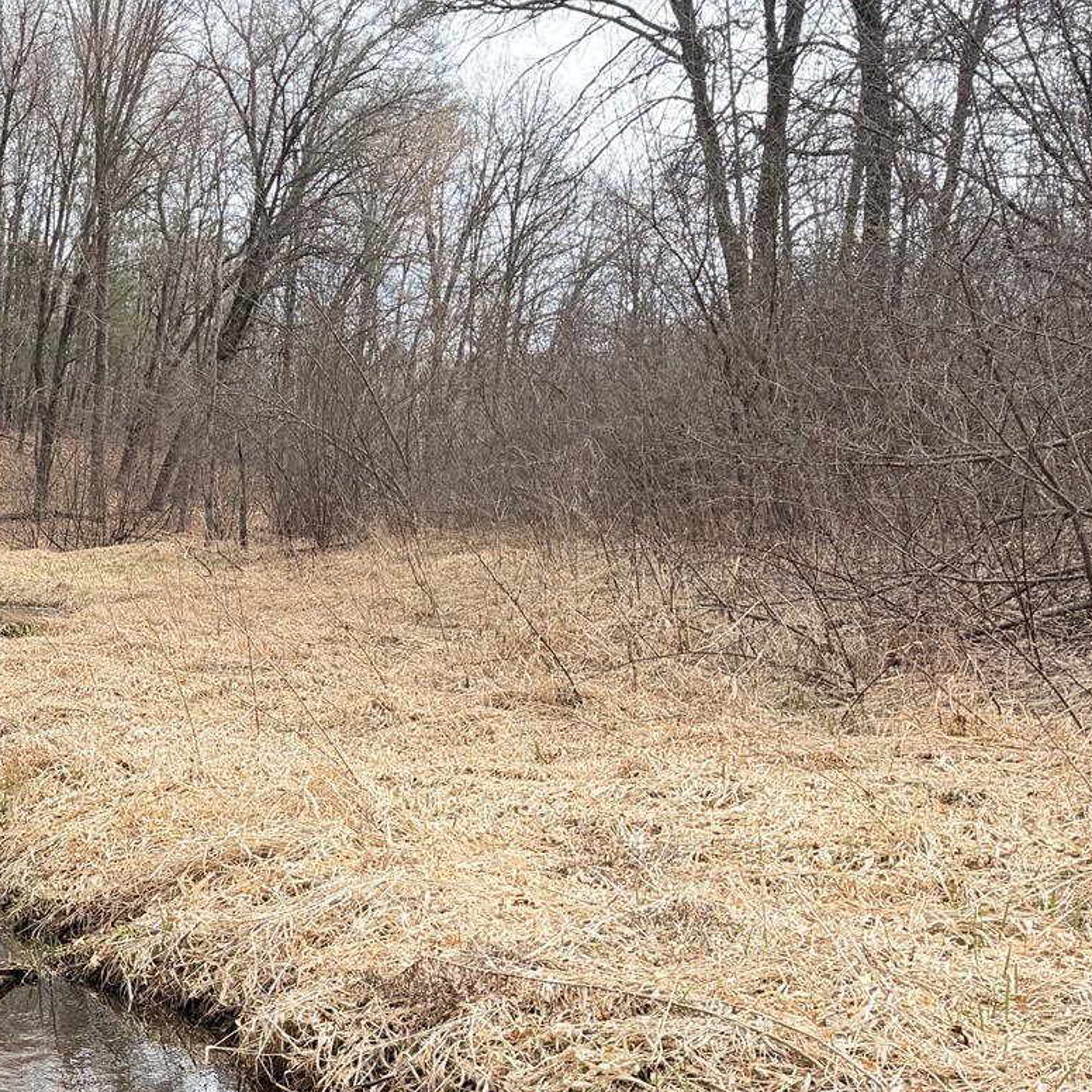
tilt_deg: -8.2
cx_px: -196
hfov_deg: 27.2
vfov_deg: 30.0
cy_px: 832
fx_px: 1999
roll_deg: -0.1
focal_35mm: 56
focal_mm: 6.76
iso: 100
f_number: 1.78
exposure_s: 1/1618
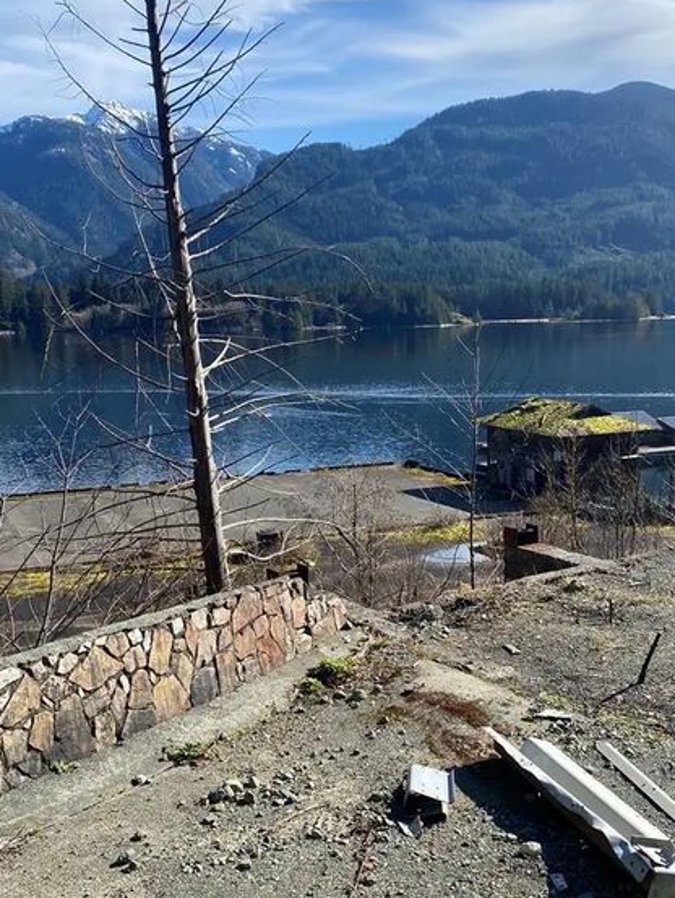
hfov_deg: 36.0
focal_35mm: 40
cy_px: 453
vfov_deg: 46.8
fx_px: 1039
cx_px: 363
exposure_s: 1/2817
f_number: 1.8
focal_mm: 4.25
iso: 32
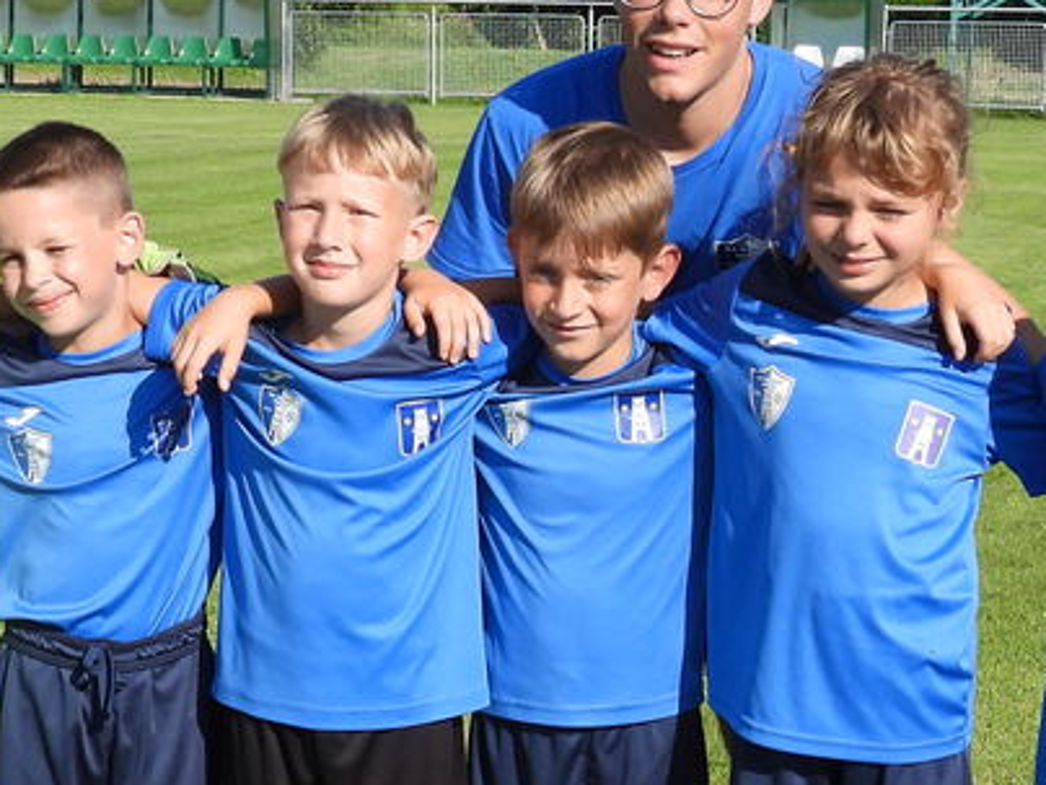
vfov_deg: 15.5
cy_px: 635
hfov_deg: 20.6
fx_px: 2871
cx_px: 487
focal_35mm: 95
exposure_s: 1/1250
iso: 100
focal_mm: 5.8
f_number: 3.2
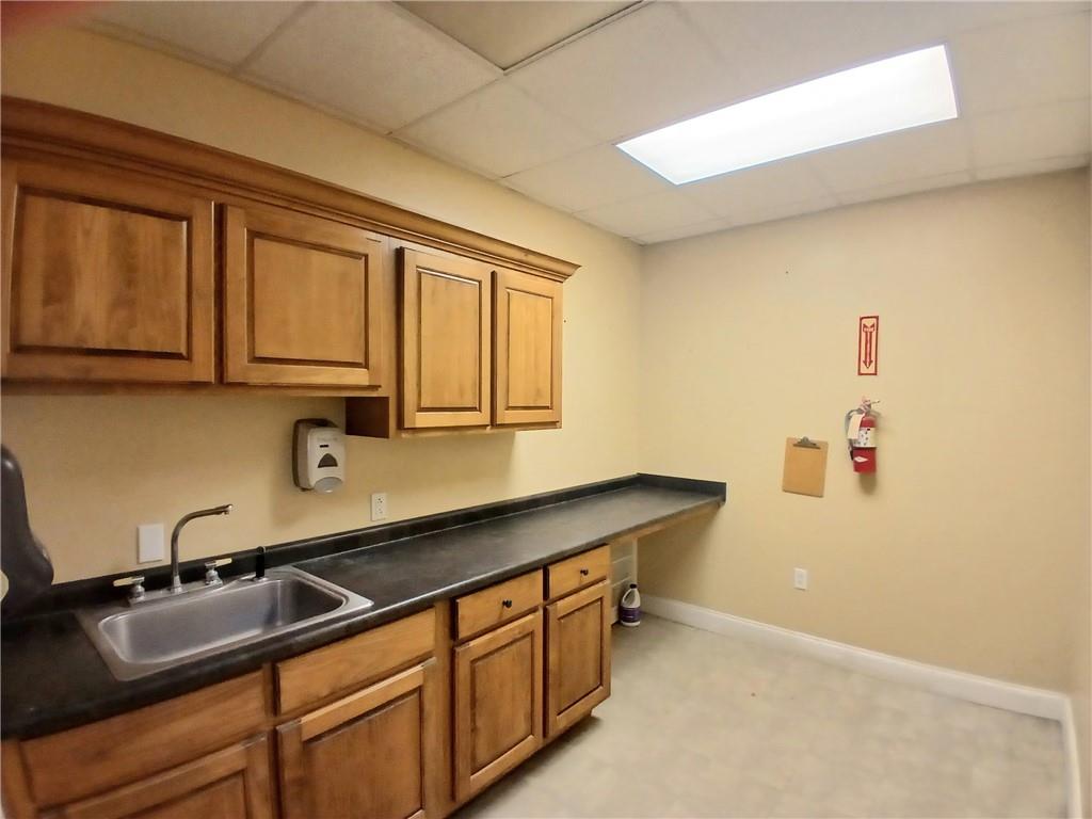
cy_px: 410
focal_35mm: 17
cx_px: 546
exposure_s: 1/30
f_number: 2.2
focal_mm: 1.4
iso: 100
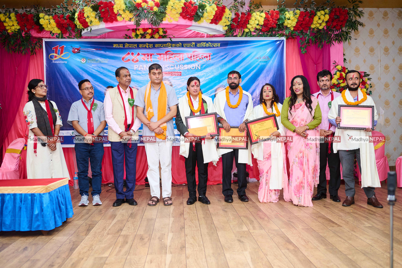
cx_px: 201
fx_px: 391
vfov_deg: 37.8
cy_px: 134
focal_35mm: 35
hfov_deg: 54.5
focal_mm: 35
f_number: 2.4
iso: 560
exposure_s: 1/180
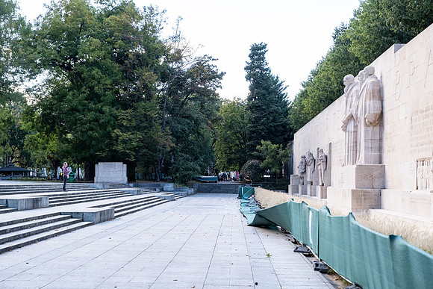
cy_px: 144
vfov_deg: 21.9
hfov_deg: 32.4
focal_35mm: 62
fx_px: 746
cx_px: 216
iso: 320
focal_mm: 41.4
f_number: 3.6
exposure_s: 1/170
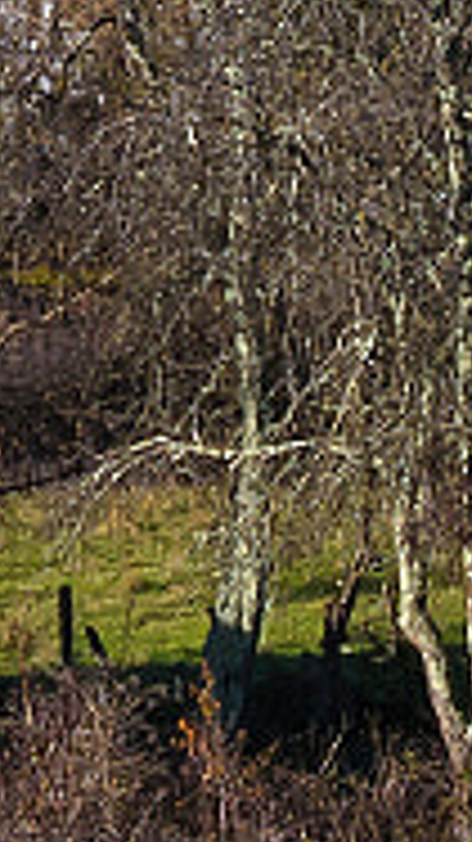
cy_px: -1227
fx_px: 10460
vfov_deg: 4.5
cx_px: 400
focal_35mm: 469
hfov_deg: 2.6
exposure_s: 1/400
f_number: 9
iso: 100
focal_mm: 35
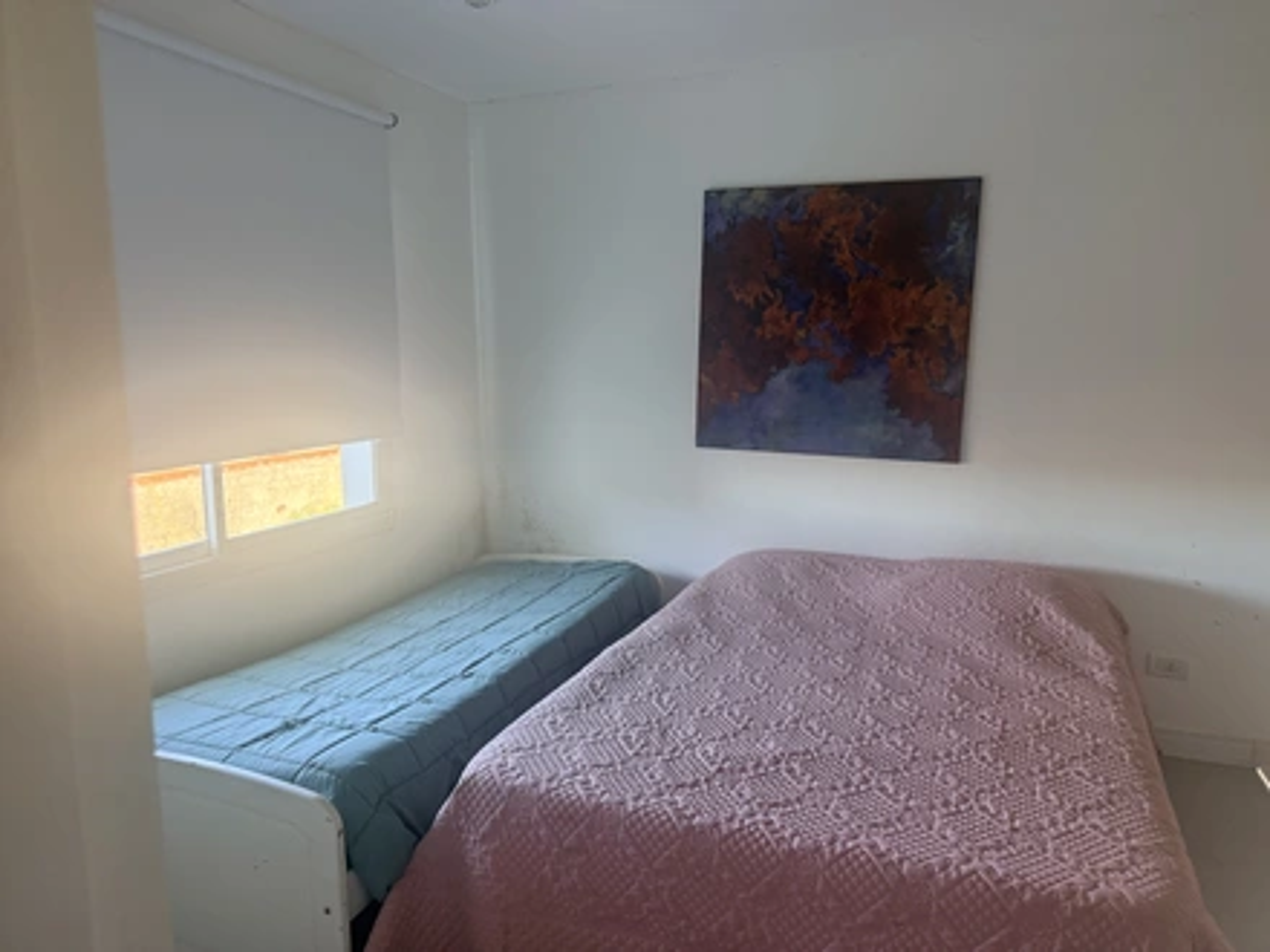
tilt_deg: -7.3
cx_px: 635
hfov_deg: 71.6
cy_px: 476
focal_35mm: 24
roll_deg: +0.2
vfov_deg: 56.8
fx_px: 881
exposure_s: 1/86
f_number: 1.78
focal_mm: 6.76
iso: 200
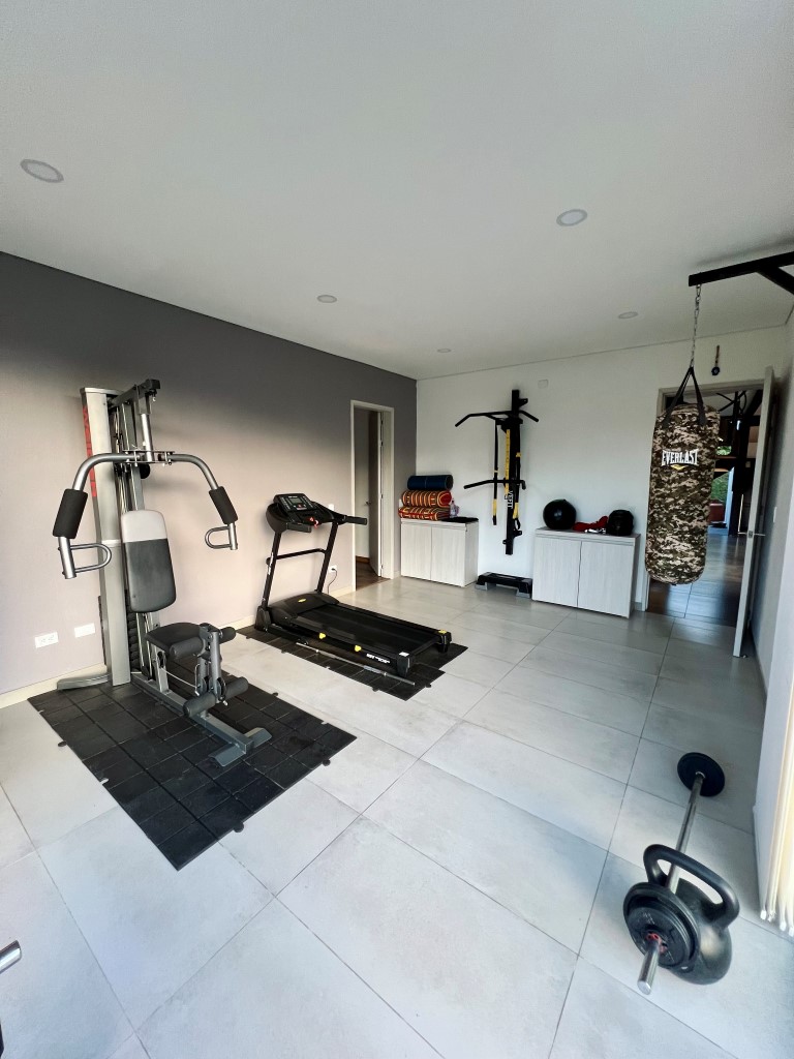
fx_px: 398
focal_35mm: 13
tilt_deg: -9.4
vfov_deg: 106.2
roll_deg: -0.4
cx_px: 397
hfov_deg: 89.9
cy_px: 530
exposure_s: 1/120
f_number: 1.8
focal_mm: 1.57
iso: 200
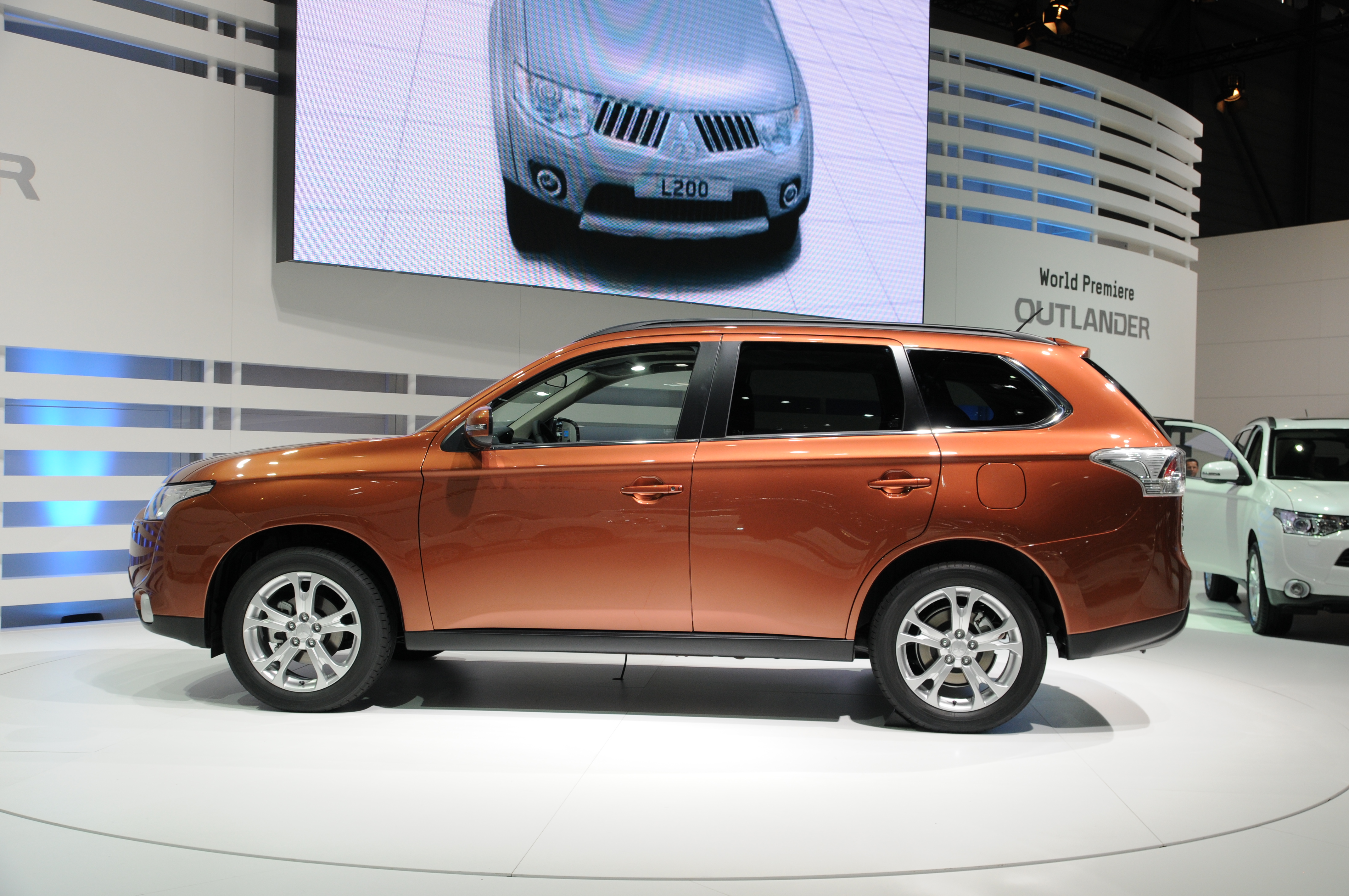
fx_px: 1347
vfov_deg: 36.8
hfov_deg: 53.2
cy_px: 448
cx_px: 674
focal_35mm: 36
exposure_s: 1/250
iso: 400
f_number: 8
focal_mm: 24
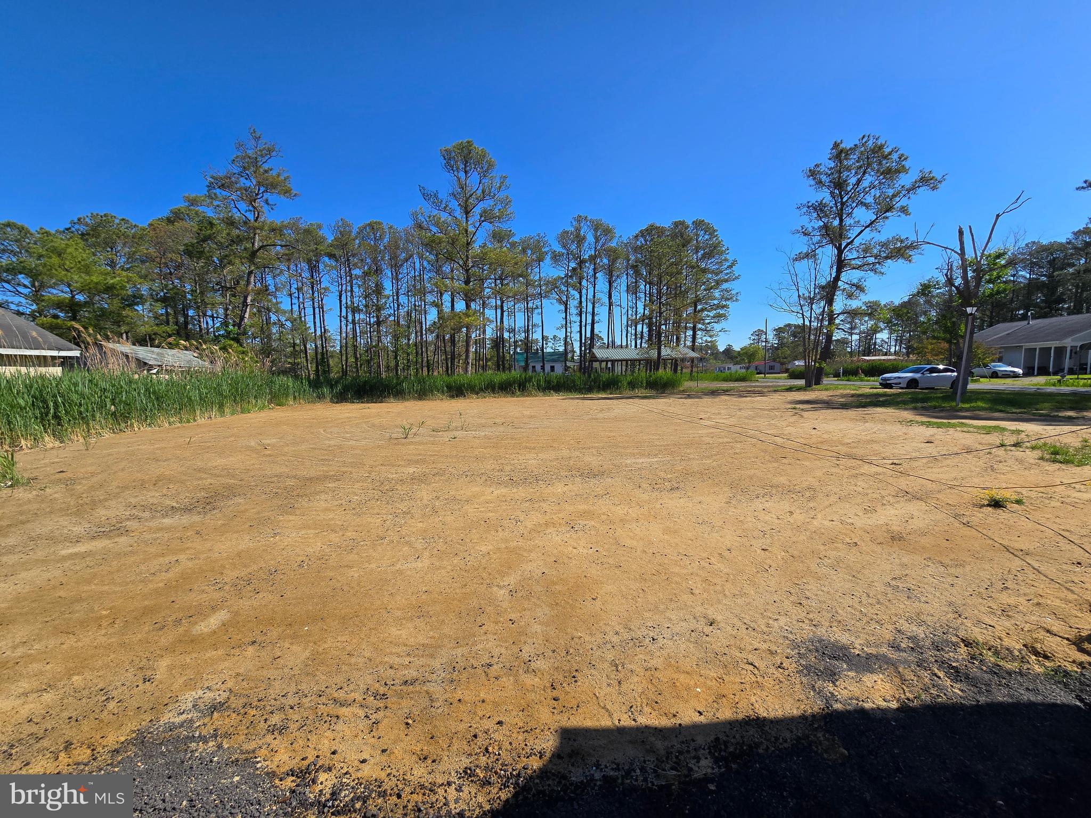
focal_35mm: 13
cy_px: 409
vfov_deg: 89.9
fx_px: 410
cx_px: 546
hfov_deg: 106.2
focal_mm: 2.2
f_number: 2.2
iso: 50
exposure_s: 1/2145
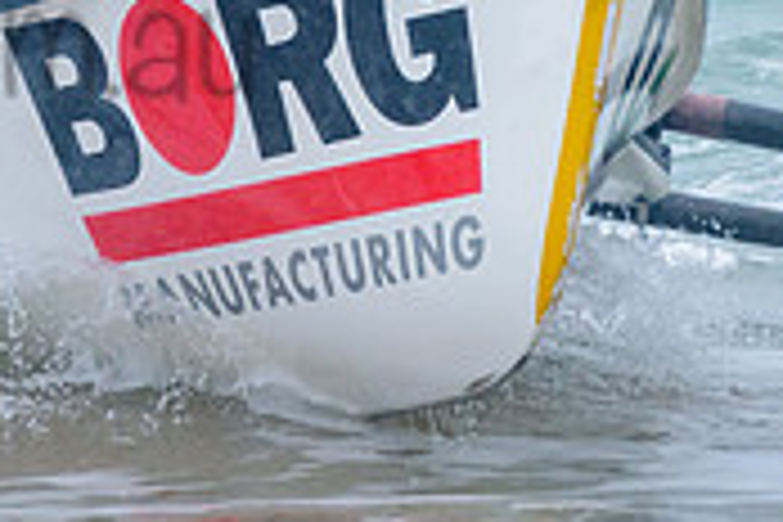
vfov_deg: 0.7
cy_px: -117
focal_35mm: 2045
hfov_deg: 1.0
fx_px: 44475
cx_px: 75
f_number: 5.6
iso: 1600
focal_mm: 500
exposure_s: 1/1250
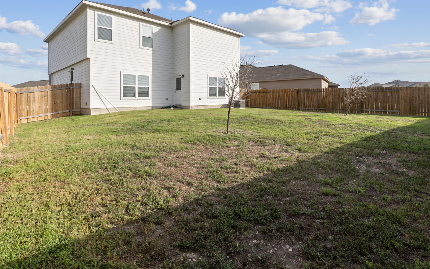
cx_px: 212
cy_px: 140
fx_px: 205
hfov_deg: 92.6
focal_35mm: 18
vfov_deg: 66.3
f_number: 9
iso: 100
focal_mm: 11
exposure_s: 1/250
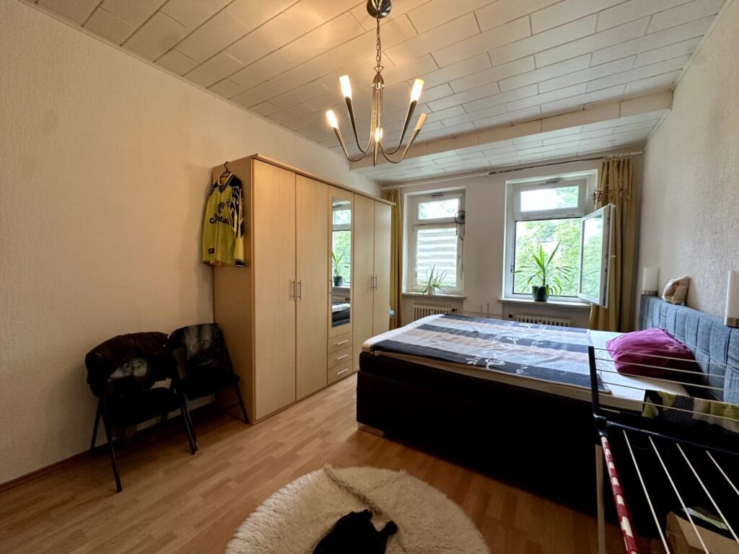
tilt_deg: -3.0
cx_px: 370
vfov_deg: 85.7
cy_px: 277
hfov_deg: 102.1
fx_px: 299
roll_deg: -0.5
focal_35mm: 14
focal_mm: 2.22
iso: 200
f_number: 2.2
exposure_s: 1/50
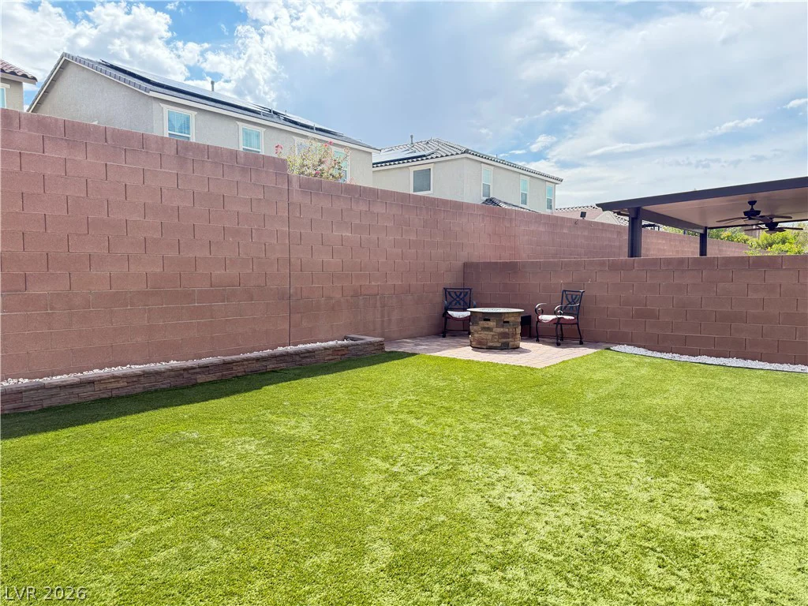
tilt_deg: -4.1
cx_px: 404
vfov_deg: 56.8
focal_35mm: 24
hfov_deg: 71.6
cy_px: 303
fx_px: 560
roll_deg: +1.2
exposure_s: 1/1522
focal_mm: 6.76
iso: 100
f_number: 1.78
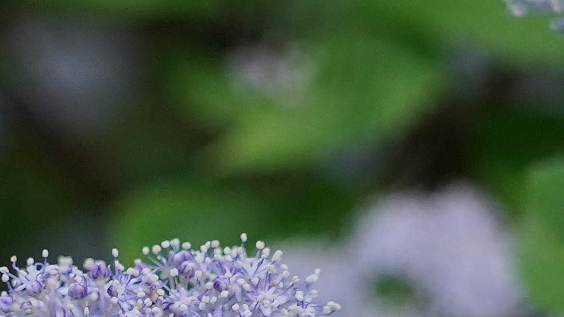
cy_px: 430
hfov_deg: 7.3
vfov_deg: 4.1
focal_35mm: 294
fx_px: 4396
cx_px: 87
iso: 1000
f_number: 4
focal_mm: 47
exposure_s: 1/500
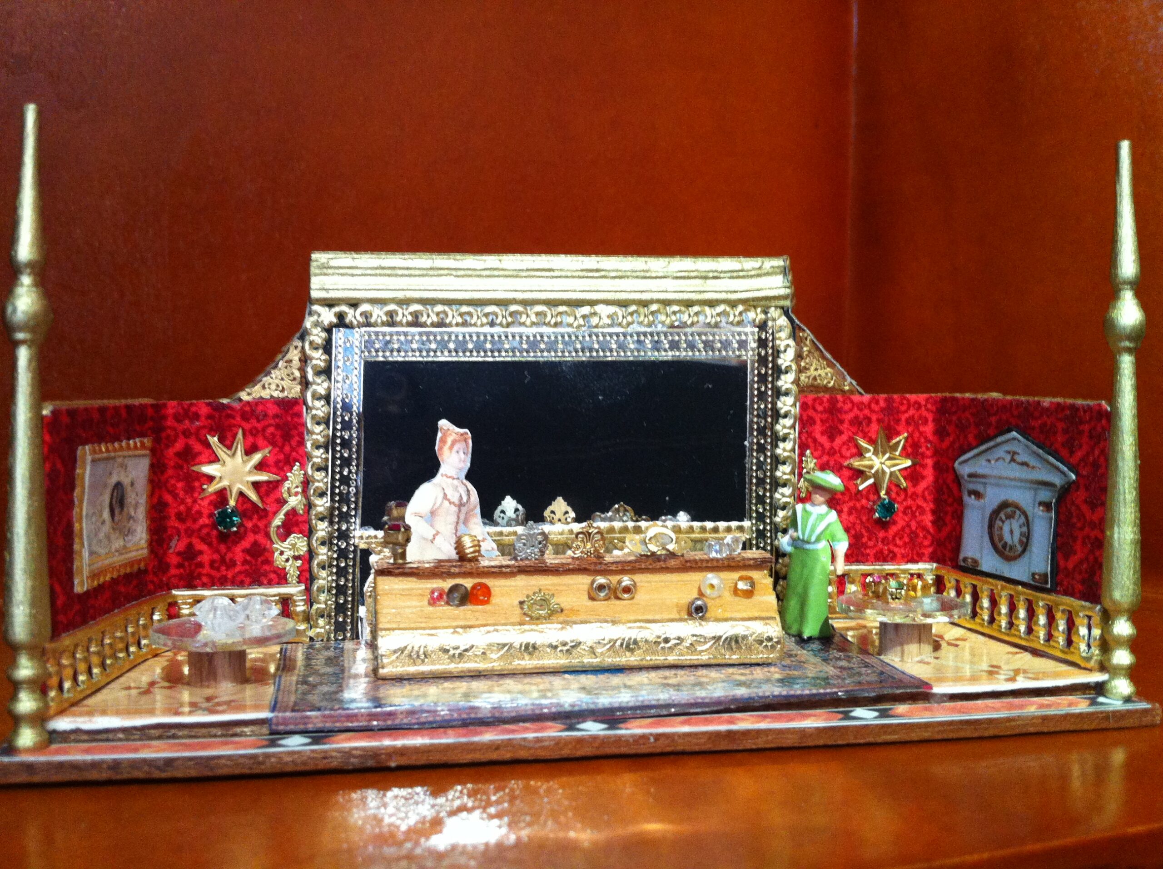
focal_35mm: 35
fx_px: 1174
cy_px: 434
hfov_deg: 52.7
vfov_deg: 40.6
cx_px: 582
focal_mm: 3.85
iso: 250
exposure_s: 1/15
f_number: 2.8
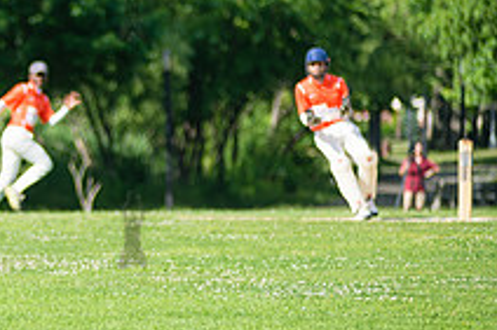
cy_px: 114
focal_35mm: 424
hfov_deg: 4.8
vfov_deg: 3.2
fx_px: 5849
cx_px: -171
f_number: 2.8
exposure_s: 1/2000
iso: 200
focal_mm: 155
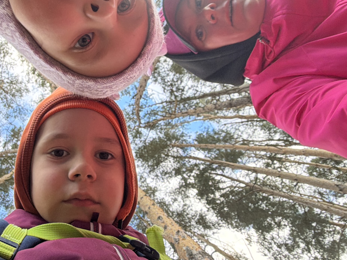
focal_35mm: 30
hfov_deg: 56.8
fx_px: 301
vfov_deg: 46.1
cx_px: 84
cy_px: 88
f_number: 2.2
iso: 125
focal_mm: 2.22
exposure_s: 1/121
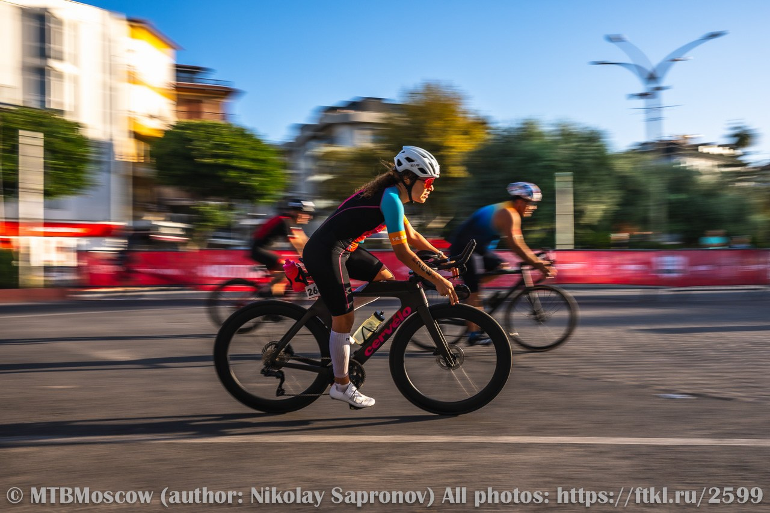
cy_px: 256
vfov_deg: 40.5
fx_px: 695
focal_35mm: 32
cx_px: 385
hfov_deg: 58.0
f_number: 10
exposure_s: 1/80
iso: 50
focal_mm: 32.5
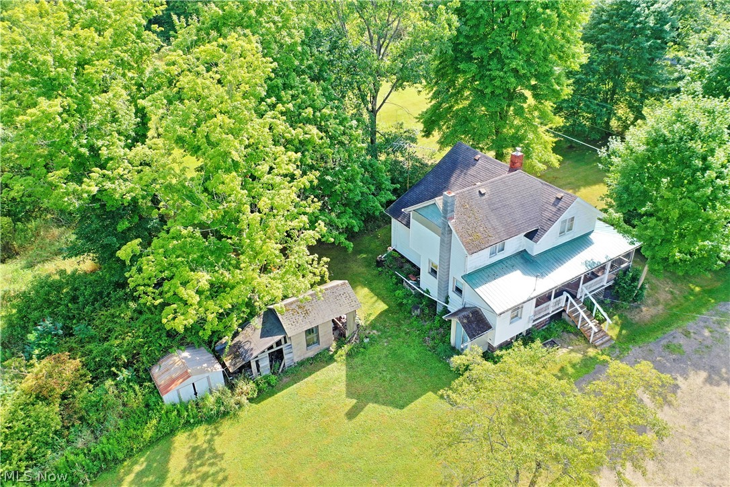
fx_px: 568
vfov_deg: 46.4
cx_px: 365
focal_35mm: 28
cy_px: 244
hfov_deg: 65.5
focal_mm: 10.26
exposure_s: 1/50
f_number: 3.2
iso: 100
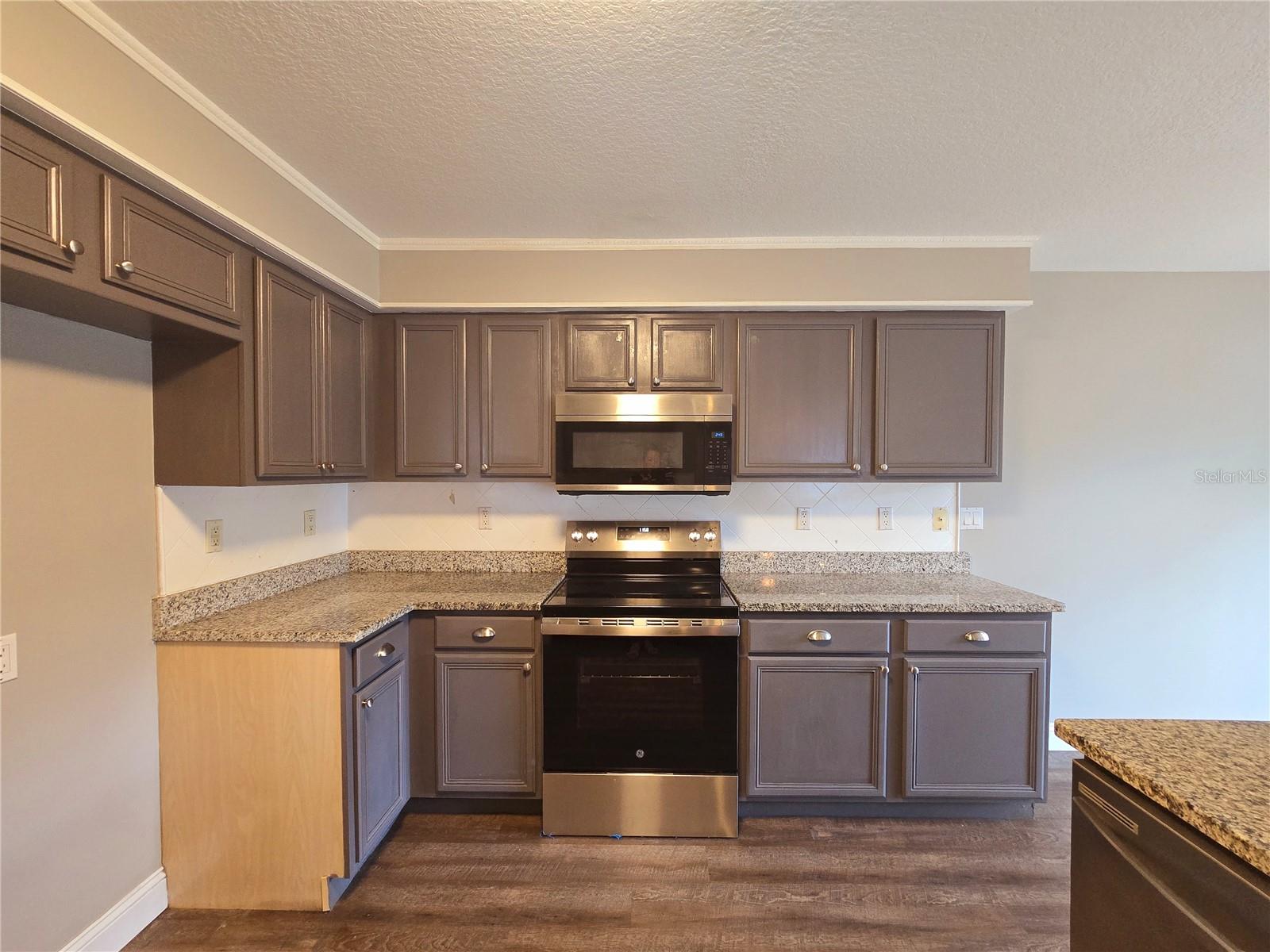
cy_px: 476
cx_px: 635
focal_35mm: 13
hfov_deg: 106.2
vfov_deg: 89.9
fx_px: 477
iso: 500
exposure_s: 1/60
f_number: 2.2
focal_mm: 2.2
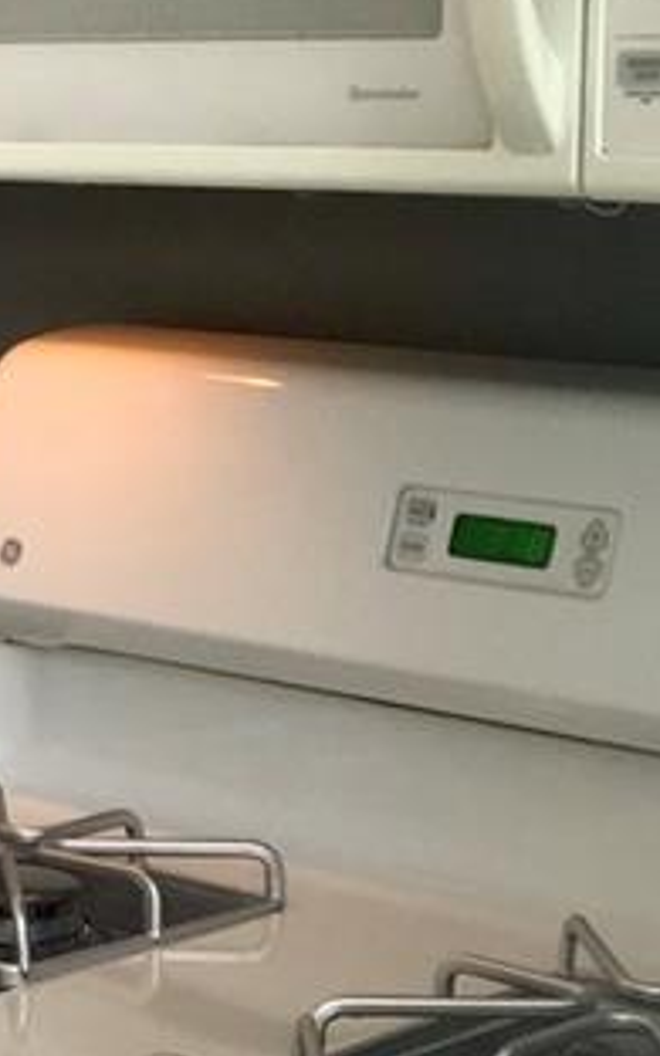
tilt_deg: -10.3
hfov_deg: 10.6
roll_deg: +0.5
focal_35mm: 114
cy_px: 653
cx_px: -626
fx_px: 3281
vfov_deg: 18.3
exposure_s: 1/120
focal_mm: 3.99
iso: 32
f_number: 1.8
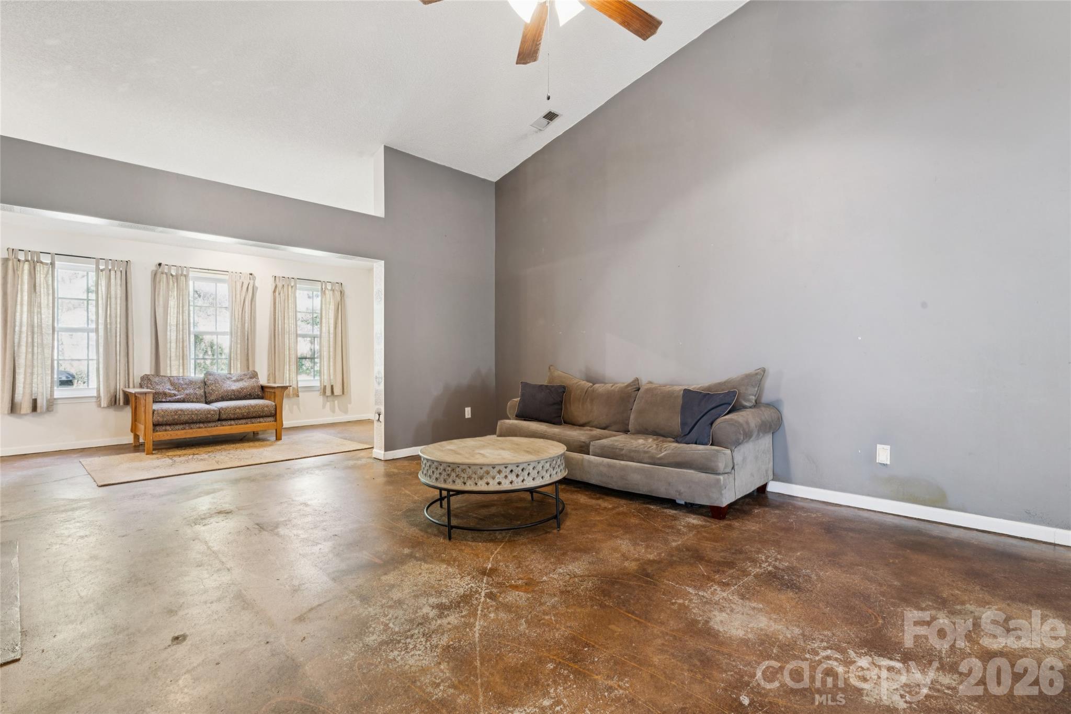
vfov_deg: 71.1
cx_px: 536
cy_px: 357
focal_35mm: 17
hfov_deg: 94.0
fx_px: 500
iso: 200
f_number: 13
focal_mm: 16.8
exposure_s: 2
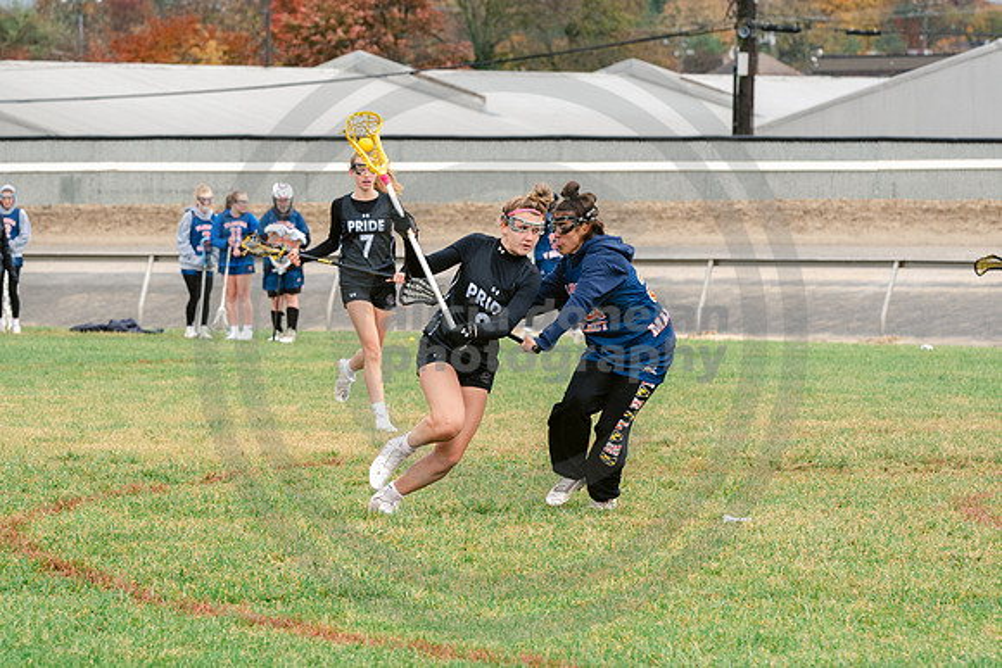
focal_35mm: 204
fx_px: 5673
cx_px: 390
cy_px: 391
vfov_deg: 6.7
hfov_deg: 10.1
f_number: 5.6
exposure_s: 1/500
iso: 400
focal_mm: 125
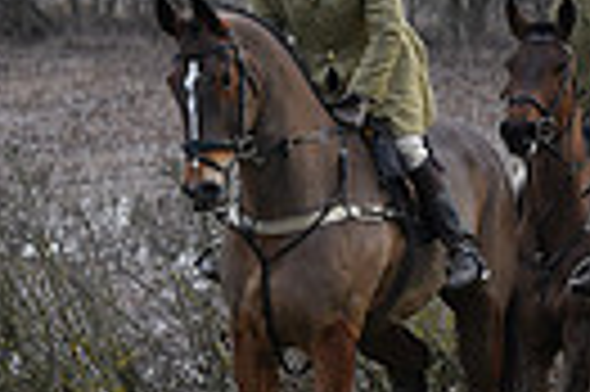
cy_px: 23
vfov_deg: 2.7
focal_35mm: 513
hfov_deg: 4.0
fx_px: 8397
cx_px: 1252
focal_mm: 116
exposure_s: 1/1250
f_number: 4.5
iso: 1800
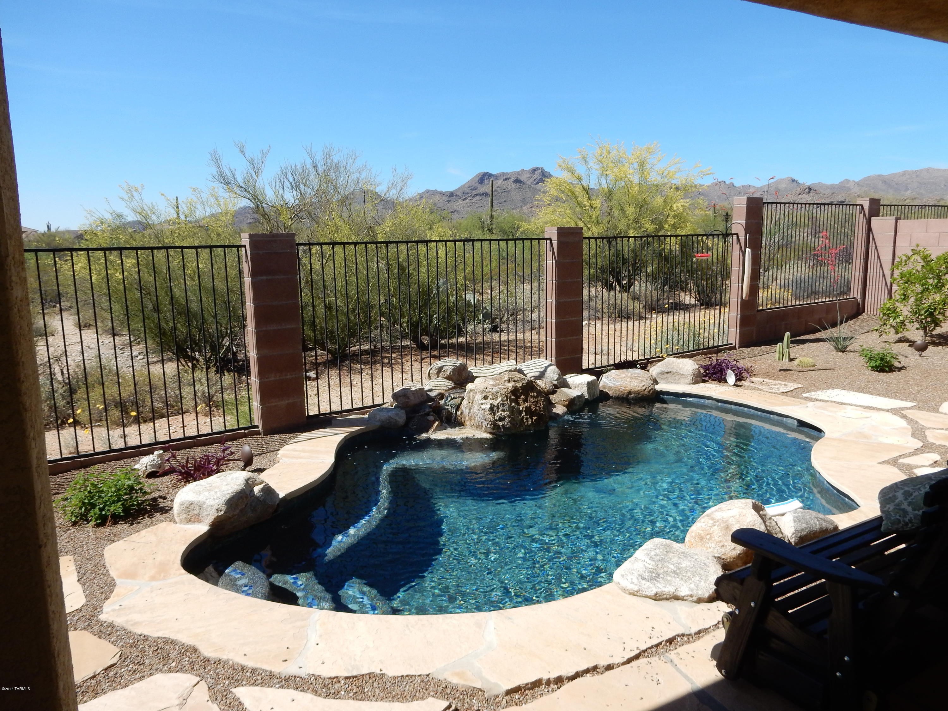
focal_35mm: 25
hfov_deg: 69.4
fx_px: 685
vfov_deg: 54.9
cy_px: 356
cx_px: 474
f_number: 3.7
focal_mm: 4.5
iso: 125
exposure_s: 1/1250
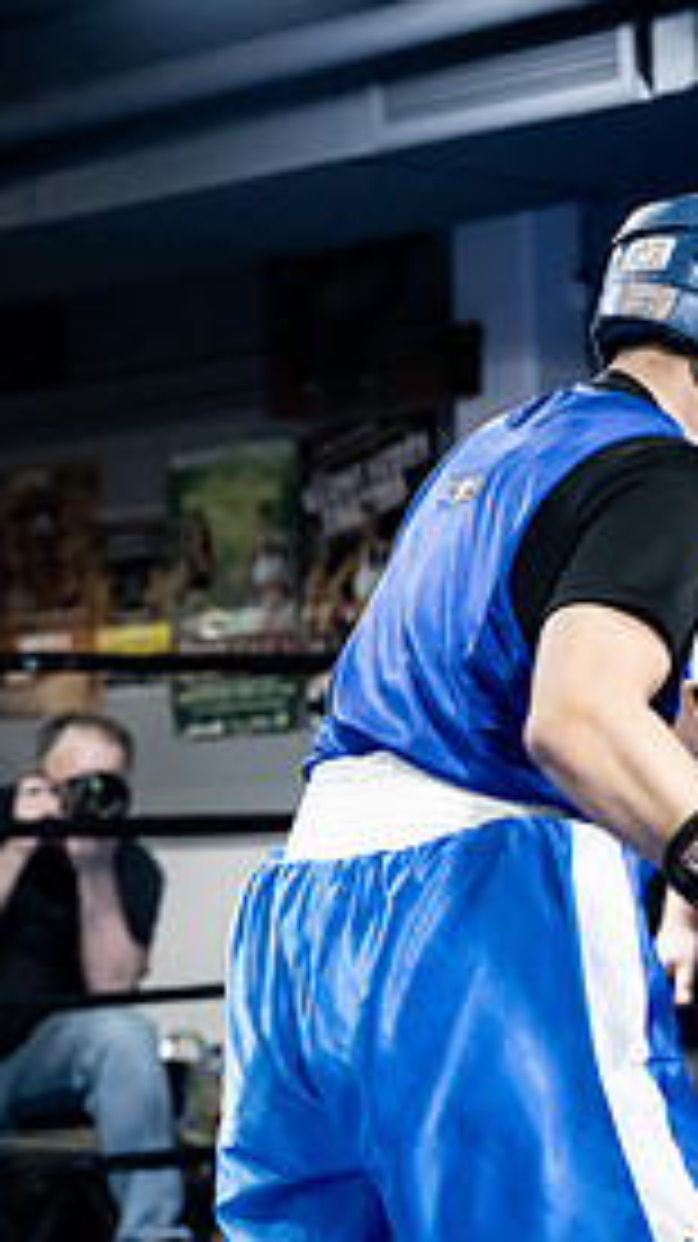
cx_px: 910
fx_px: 3920
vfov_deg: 18.0
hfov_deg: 10.0
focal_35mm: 119
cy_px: 686
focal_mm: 54
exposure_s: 1/1000
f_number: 2.8
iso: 10000
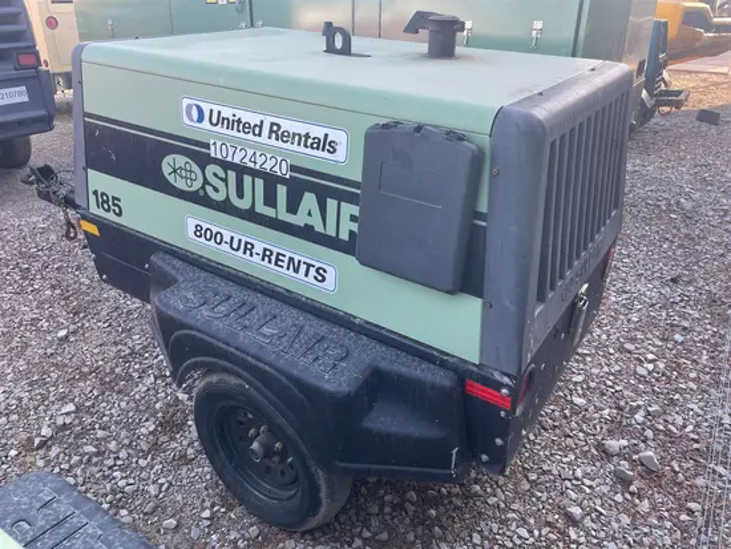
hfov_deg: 67.3
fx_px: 549
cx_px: 366
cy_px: 274
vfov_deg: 53.1
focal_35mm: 26
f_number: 1.6
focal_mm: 4.2
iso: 32
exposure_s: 1/197
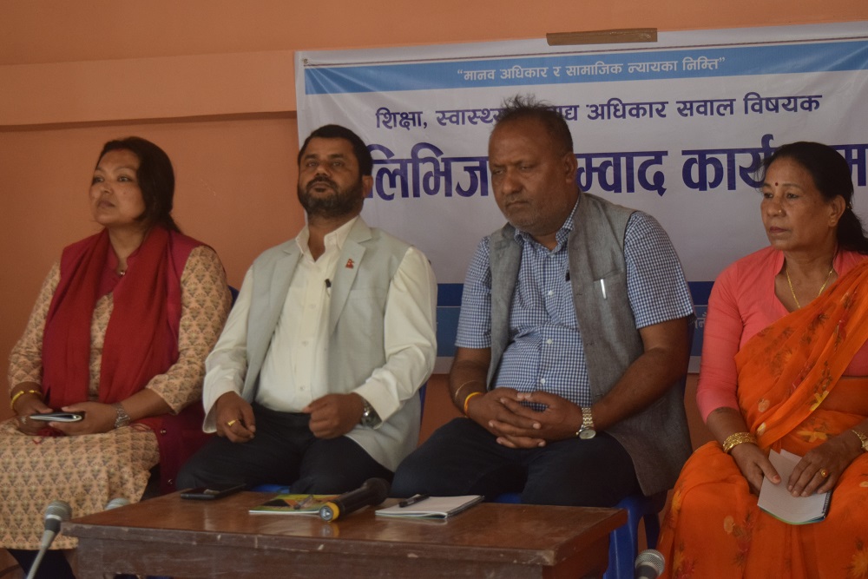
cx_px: 434
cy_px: 290
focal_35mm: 69
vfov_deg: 19.7
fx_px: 1664
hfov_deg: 29.2
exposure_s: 1/60
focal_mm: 46
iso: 1100
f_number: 5
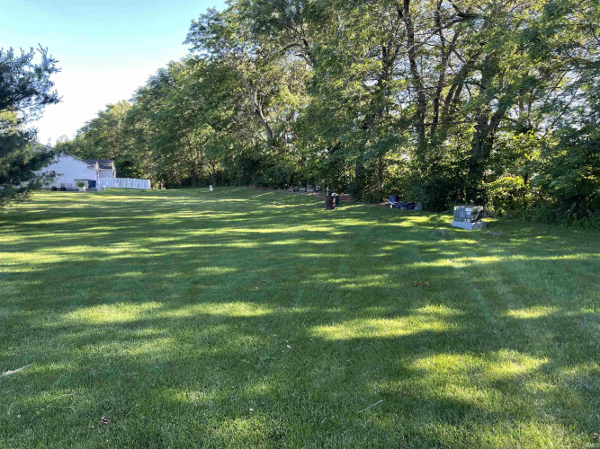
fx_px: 433
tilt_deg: -3.6
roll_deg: -1.2
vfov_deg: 54.9
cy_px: 224
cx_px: 300
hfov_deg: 69.4
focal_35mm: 25
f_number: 1.6
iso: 32
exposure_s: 1/154
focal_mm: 5.1
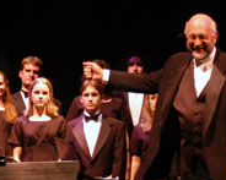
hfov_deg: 7.0
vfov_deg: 5.6
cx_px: 44
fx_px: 1838
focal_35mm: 275
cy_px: 95
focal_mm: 80
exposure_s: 1/50
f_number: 2.8
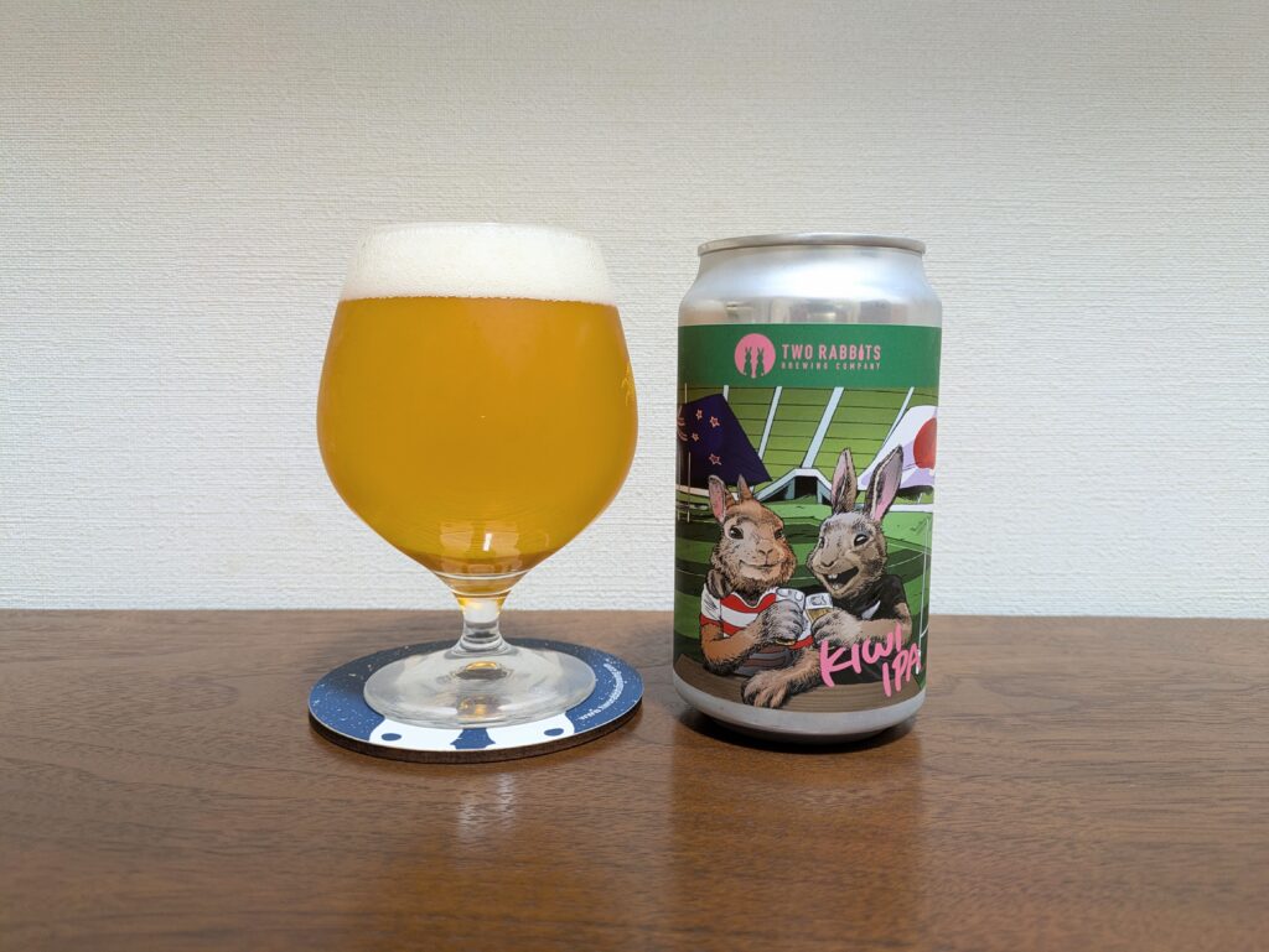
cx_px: 634
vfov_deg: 54.9
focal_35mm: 25
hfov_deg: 69.4
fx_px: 917
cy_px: 476
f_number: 1.89
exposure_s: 1/25
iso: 189
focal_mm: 5.43
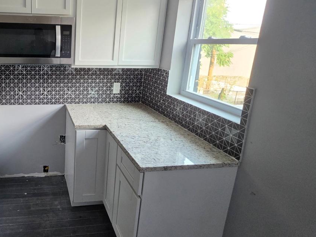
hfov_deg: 68.9
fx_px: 201
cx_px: 63
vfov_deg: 60.4
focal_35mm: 22
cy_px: 92
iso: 250
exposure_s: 1/120
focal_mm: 2.2
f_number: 1.9
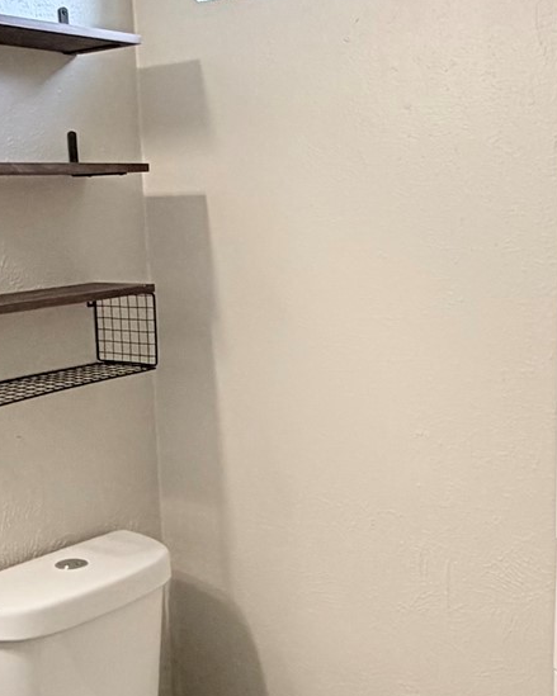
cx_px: 247
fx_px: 1051
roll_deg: +2.4
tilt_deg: -11.5
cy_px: 399
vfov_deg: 36.6
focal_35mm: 51
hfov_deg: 29.7
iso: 200
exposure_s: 1/60
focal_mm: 2.22
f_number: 2.2
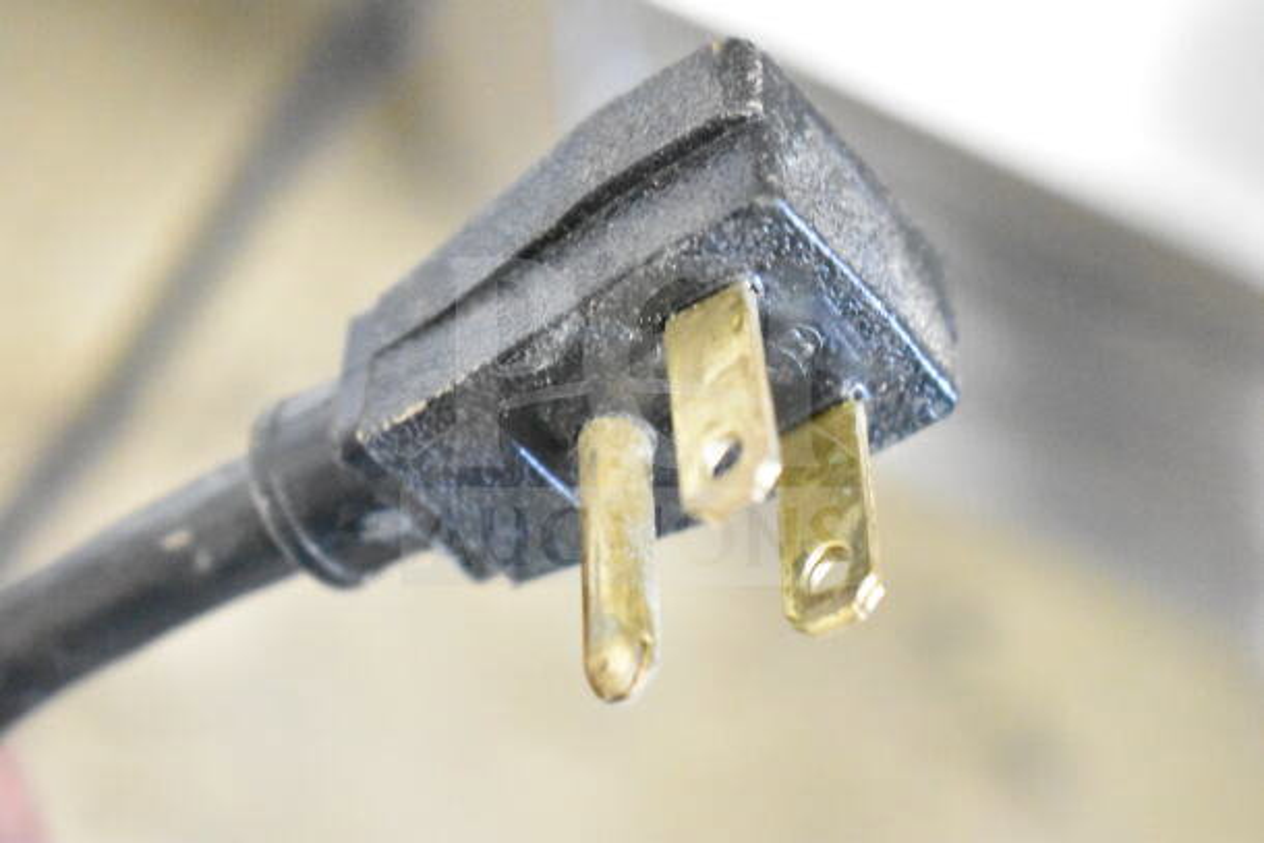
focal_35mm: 82
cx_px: 632
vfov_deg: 16.6
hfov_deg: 24.6
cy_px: 422
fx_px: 2897
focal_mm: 55
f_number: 5.6
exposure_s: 1/100
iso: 25600
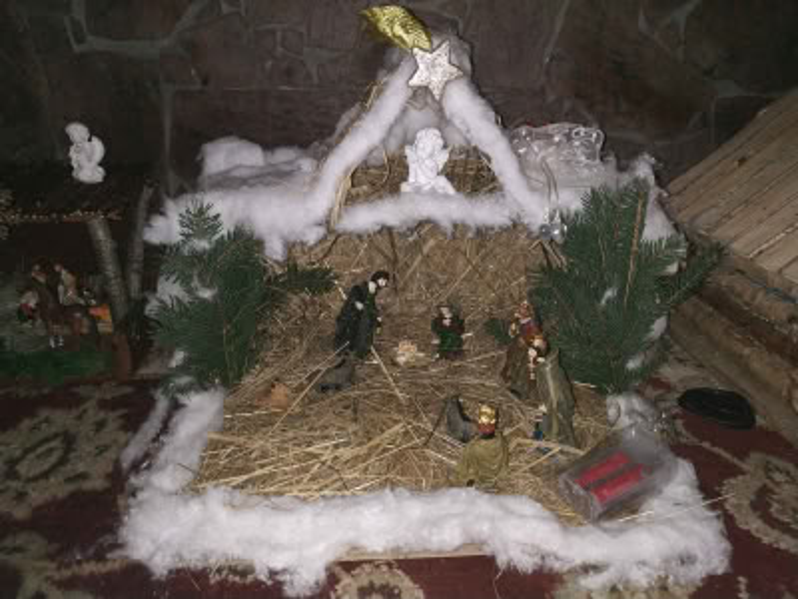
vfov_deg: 56.8
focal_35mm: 24
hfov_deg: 71.6
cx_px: 399
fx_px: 553
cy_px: 300
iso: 250
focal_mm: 3.94
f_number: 1.9
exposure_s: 1/33
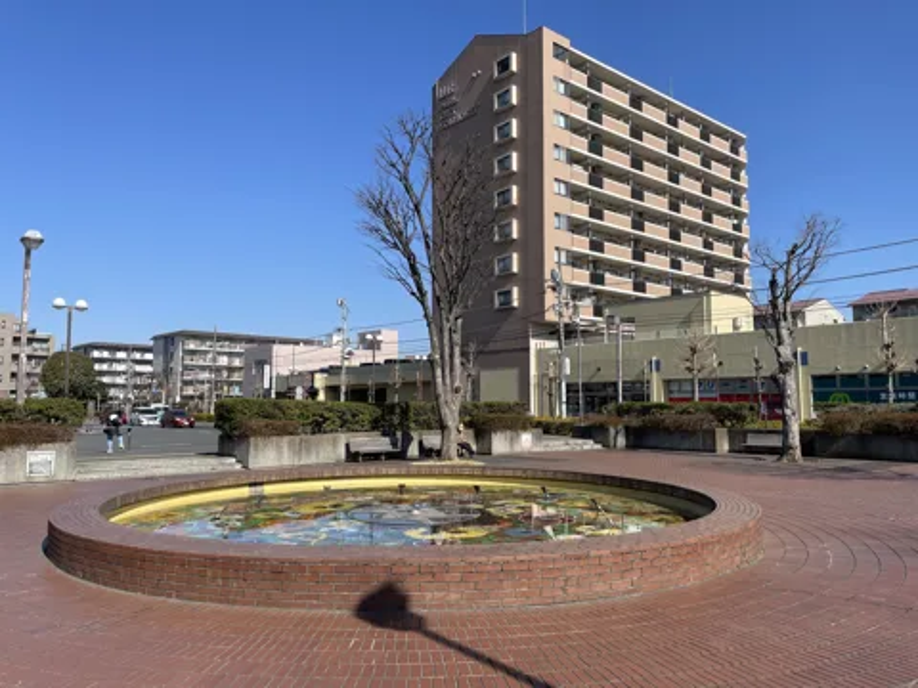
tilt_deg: +4.9
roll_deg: -0.1
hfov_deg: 67.3
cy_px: 344
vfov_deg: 53.1
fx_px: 690
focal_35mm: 26
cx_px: 459
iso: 32
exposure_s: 1/3509
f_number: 1.6
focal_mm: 4.2
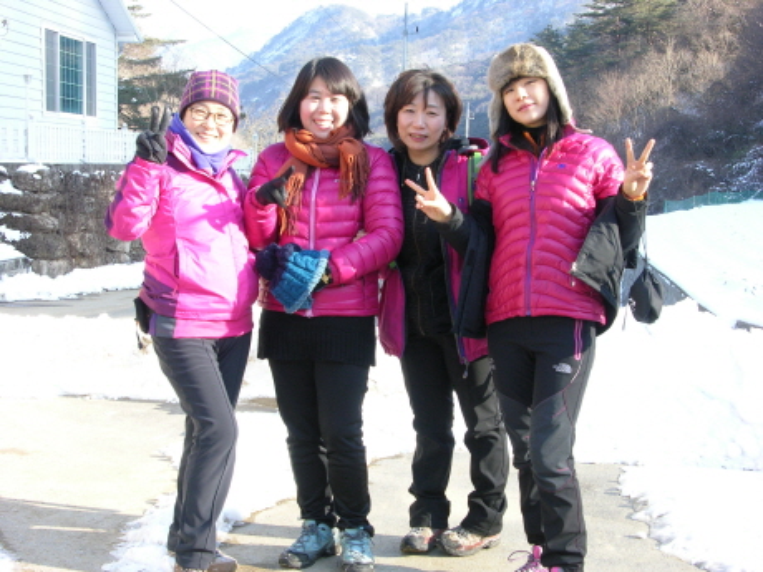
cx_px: 382
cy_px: 286
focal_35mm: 58
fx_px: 1278
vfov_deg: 25.2
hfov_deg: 33.2
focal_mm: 14.7
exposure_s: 1/49
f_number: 6.3
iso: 100
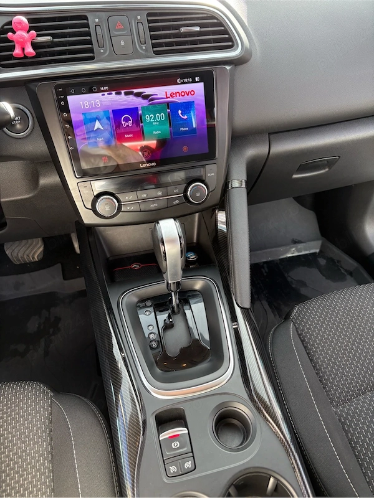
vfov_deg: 67.3
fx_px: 375
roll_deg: +0.4
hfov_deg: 53.1
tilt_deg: -42.2
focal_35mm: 26
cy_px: 249
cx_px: 187
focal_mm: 5.96
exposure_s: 1/122
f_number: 1.6
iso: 100
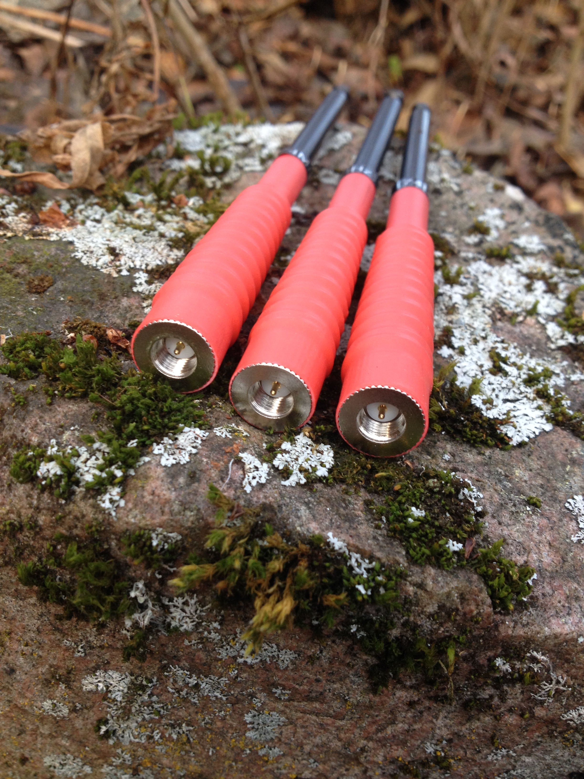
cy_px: 390
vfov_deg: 52.6
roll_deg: -15.7
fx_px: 787
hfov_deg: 40.7
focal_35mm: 35
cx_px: 292
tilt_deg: -19.9
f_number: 2.4
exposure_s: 1/20
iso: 64
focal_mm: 4.28
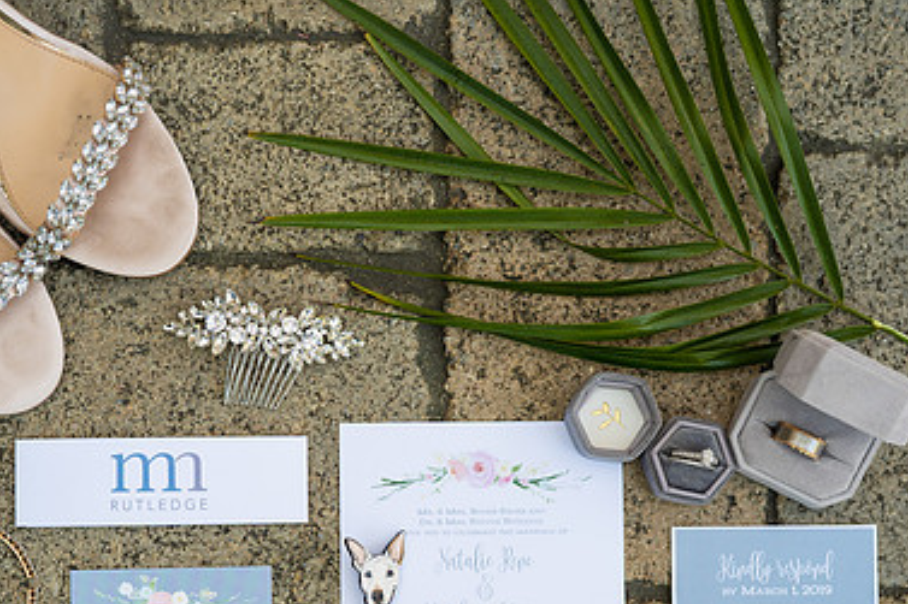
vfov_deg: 17.6
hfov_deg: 26.3
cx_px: 407
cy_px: 461
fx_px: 1941
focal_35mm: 77
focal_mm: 50
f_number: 2.8
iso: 125
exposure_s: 1/250
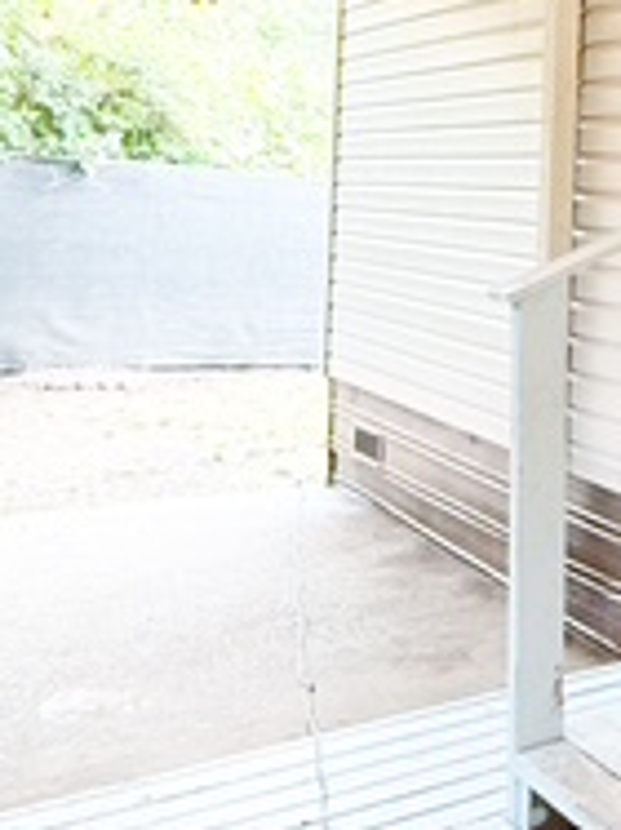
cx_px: 1011
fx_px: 1149
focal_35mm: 48
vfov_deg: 39.3
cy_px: 284
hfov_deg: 22.6
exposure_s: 1/60
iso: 320
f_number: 2.2
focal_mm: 2.22
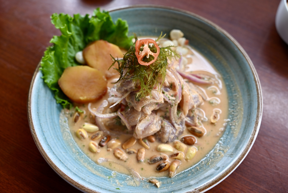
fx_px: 280
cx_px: 144
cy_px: 96
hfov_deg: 54.4
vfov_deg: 37.9
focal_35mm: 35
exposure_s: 1/100
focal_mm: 35
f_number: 4.5
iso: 500
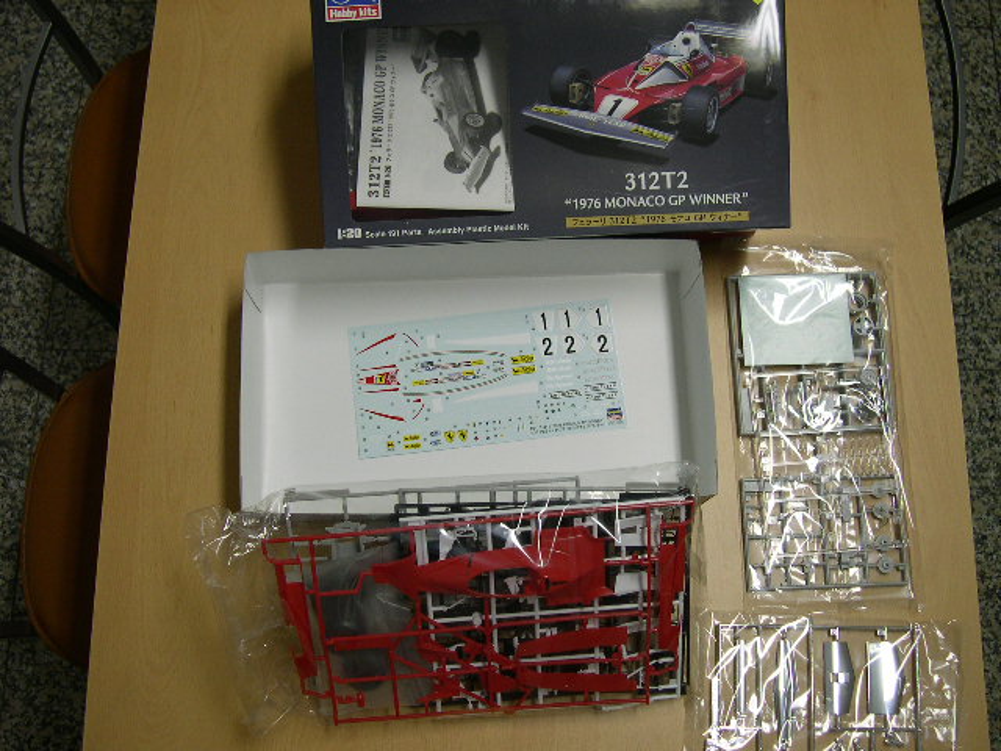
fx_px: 1099
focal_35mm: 38
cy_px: 376
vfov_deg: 37.7
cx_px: 500
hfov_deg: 49.0
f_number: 2.8
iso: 100
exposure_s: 1/19.4
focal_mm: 8
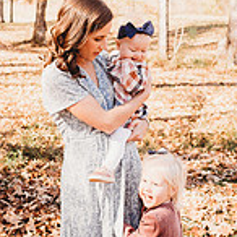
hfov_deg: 27.3
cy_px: 45
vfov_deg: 26.8
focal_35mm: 63
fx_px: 488
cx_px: 128
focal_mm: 24
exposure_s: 1/250
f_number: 2.8
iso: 100
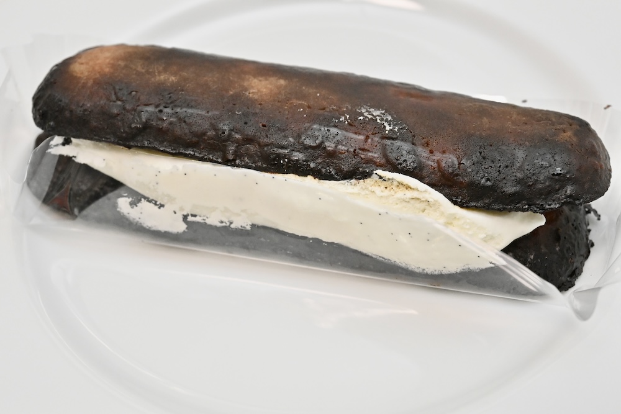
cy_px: 207
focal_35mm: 60
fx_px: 1035
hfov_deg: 33.4
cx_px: 310
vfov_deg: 22.6
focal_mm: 60
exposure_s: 1/200
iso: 6400
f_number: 11
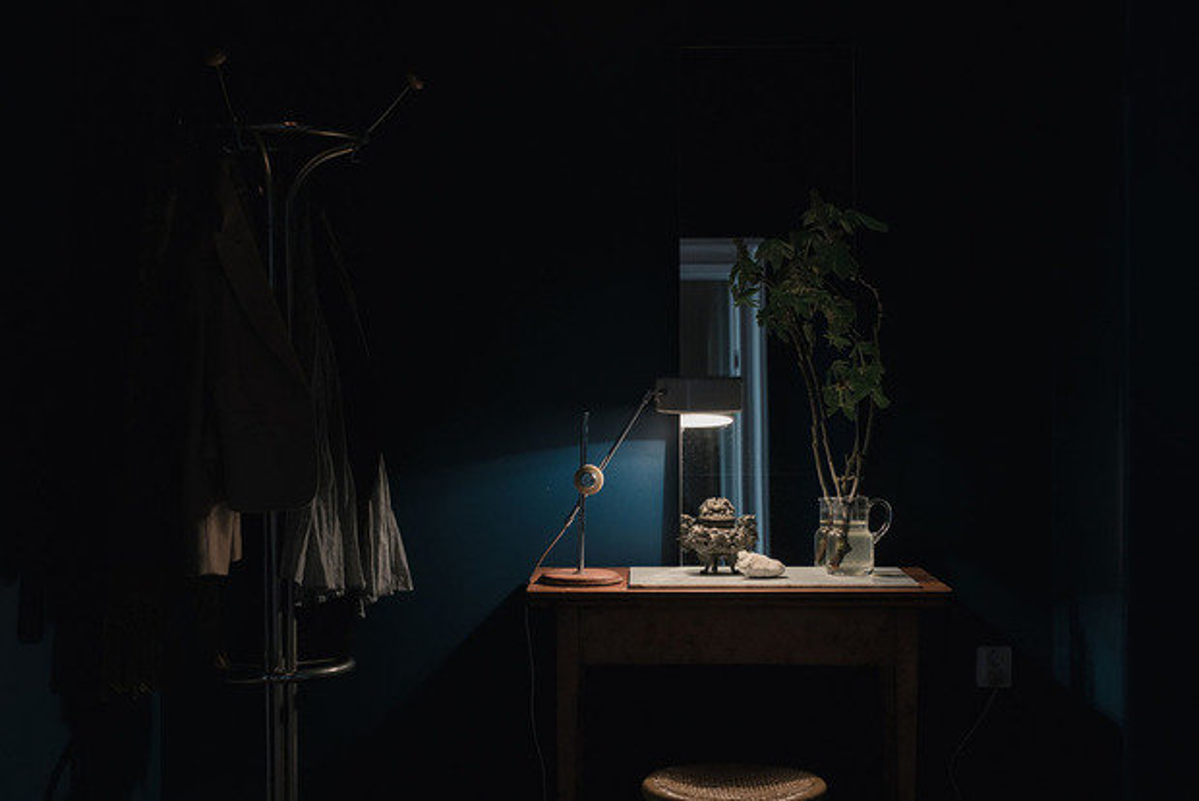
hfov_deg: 39.6
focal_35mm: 50
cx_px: 600
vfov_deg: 27.0
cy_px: 400
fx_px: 1666
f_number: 4
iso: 800
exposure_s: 1/20
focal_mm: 50
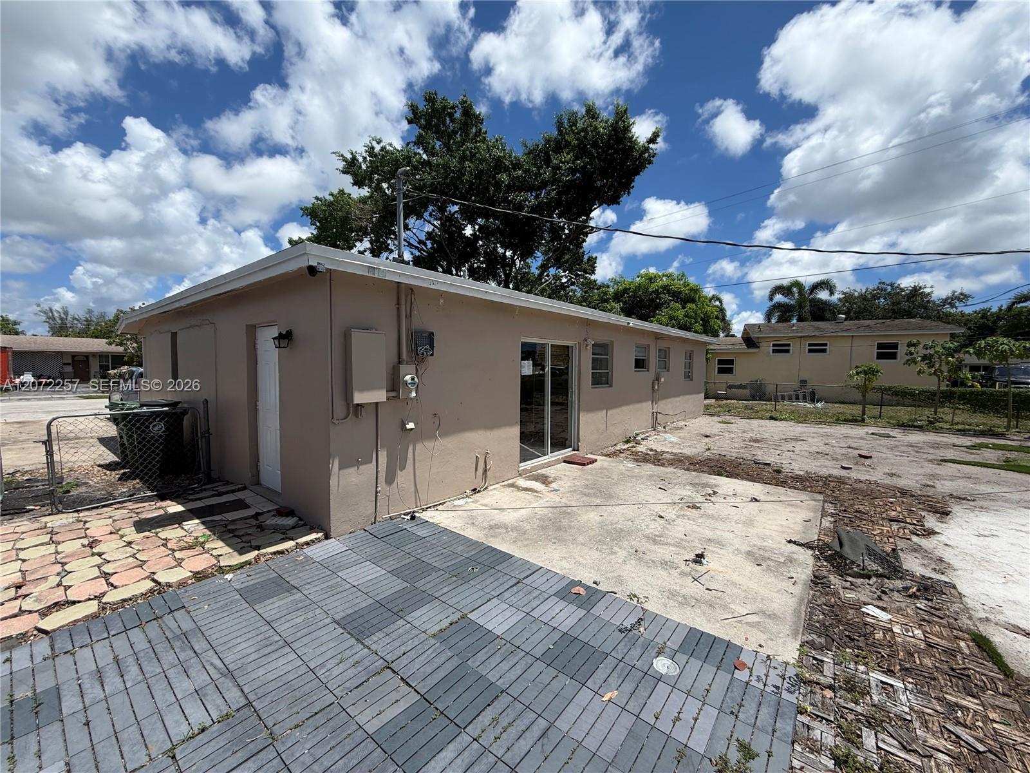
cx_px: 515
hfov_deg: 102.1
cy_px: 386
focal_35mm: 14
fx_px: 417
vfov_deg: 85.7
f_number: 2.2
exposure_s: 1/1312
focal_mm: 2.22
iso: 20
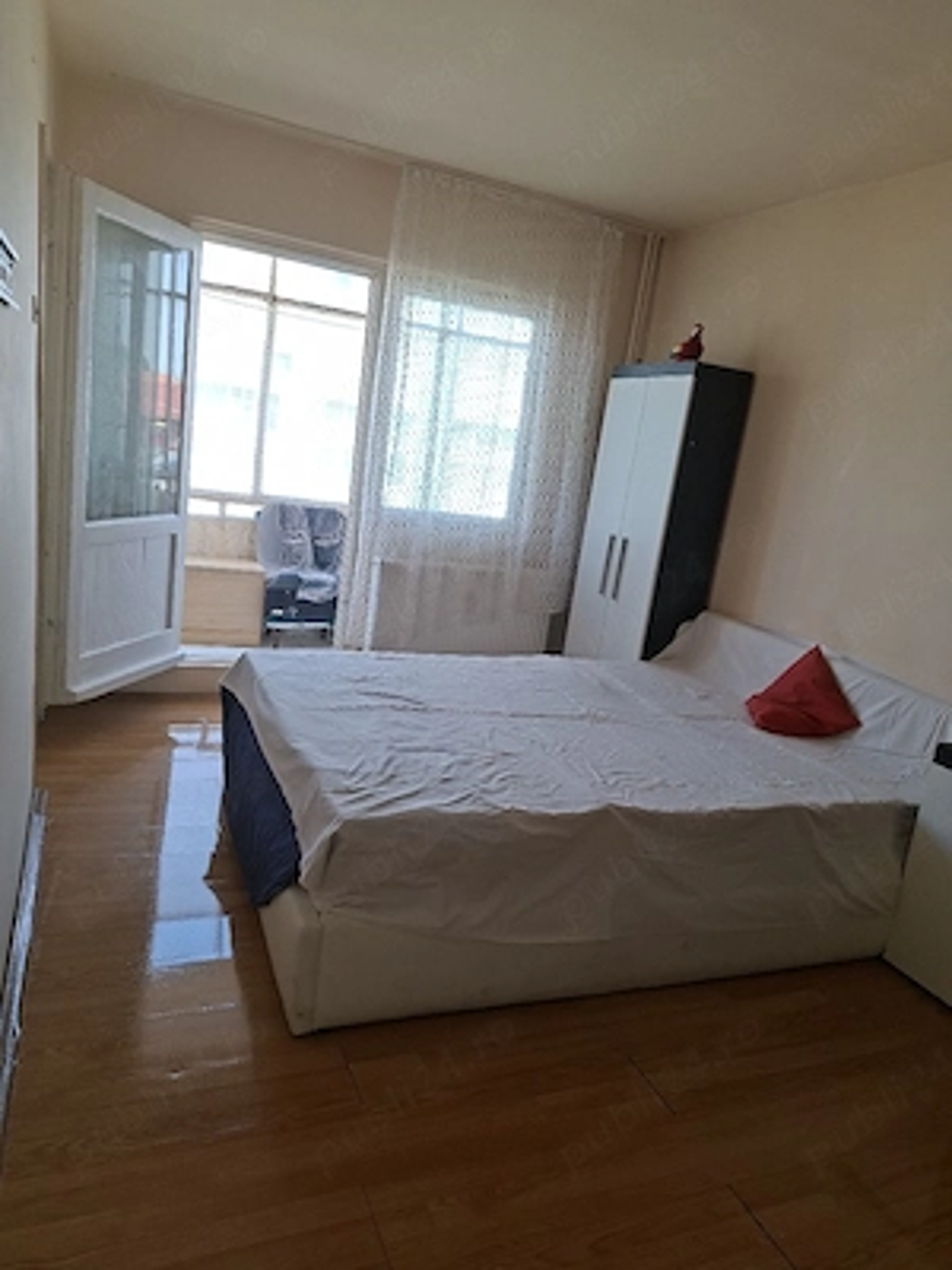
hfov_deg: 58.9
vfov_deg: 73.9
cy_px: 635
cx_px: 476
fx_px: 843
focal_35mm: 23
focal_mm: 5.54
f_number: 1.8
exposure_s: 1/149
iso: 50
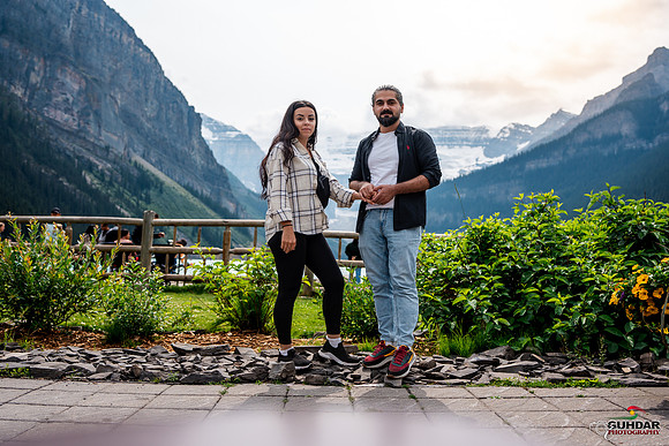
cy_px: 223
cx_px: 334
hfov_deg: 54.4
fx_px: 651
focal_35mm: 35
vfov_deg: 37.9
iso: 200
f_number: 3.2
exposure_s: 1/2500
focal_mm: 35
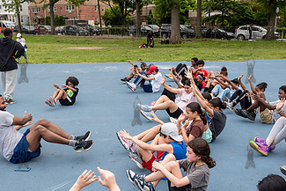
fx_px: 342
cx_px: 136
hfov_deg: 45.4
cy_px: 110
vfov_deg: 31.2
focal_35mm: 43
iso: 400
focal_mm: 24
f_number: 4.5
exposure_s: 1/1250
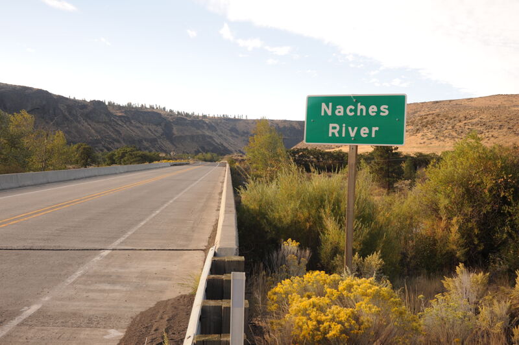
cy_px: 172
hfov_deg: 54.5
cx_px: 260
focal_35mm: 35
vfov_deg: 37.8
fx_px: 504
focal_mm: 35
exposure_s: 1/100
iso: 320
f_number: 10
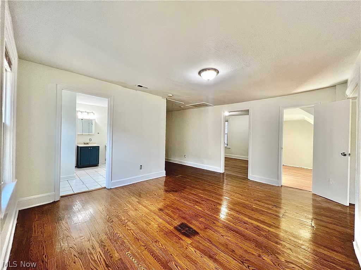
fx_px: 136
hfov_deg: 106.2
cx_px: 180
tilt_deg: -0.7
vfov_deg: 89.9
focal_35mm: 13
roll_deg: -1.1
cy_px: 135
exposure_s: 1/60
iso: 200
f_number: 1.8
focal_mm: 1.57
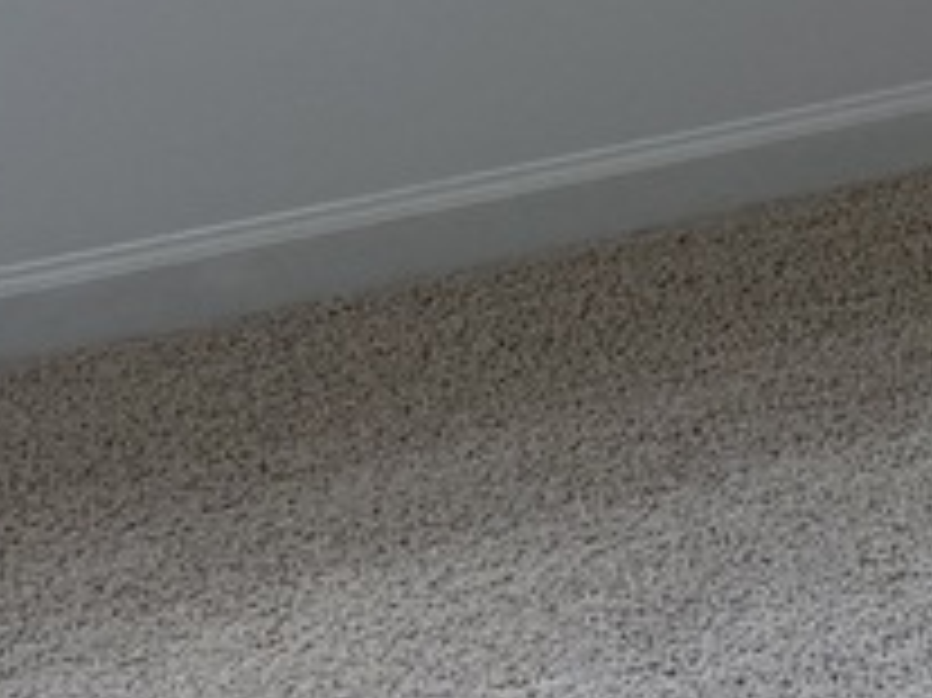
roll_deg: +1.4
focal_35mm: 167
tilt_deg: -14.3
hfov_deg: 9.0
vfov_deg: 8.5
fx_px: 4494
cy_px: -653
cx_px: 3030
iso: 80
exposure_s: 1/121
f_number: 1.78
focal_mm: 6.76
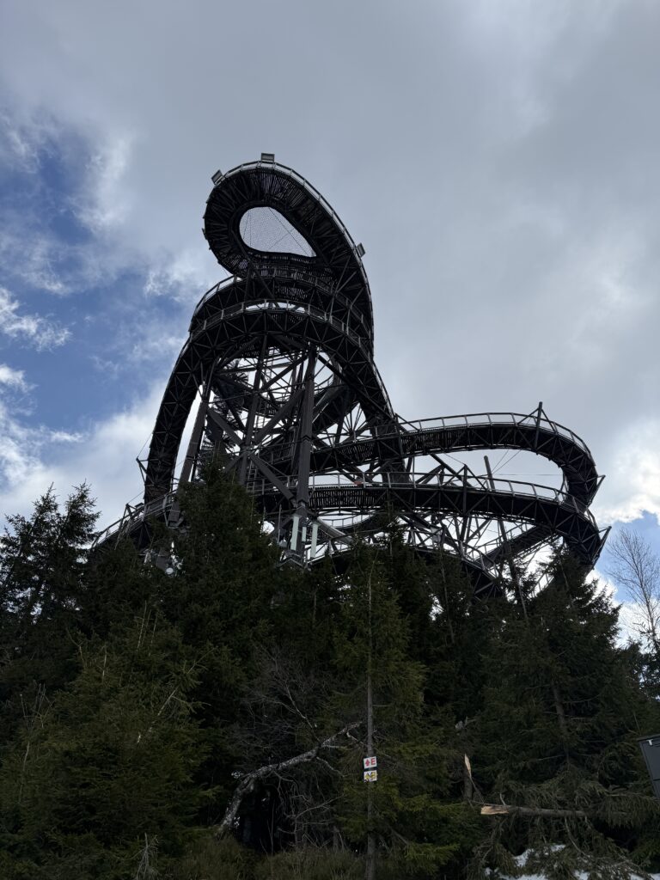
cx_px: 330
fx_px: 610
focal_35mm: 24
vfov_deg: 71.6
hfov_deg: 56.8
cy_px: 440
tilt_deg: +46.5
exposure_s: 1/5319
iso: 80
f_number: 1.78
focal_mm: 6.76
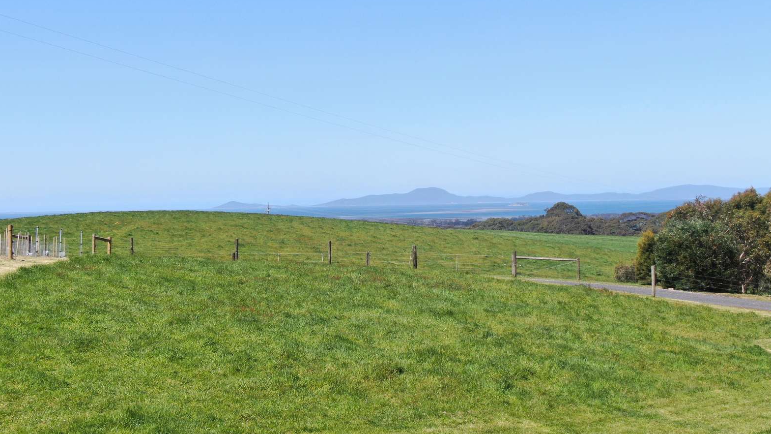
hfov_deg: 32.8
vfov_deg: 18.8
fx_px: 1308
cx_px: 407
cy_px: 190
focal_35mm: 64
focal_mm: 8.6
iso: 100
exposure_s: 1/500
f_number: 3.8
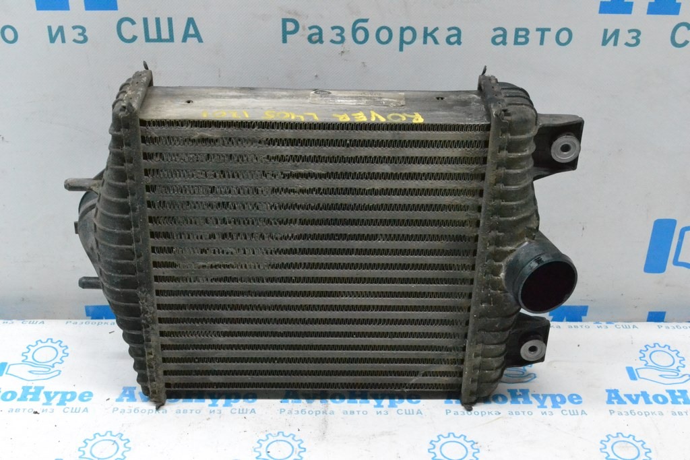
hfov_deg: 38.9
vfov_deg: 26.5
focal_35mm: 51
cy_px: 230
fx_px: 978
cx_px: 345
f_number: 10
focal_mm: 34
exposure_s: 1/125
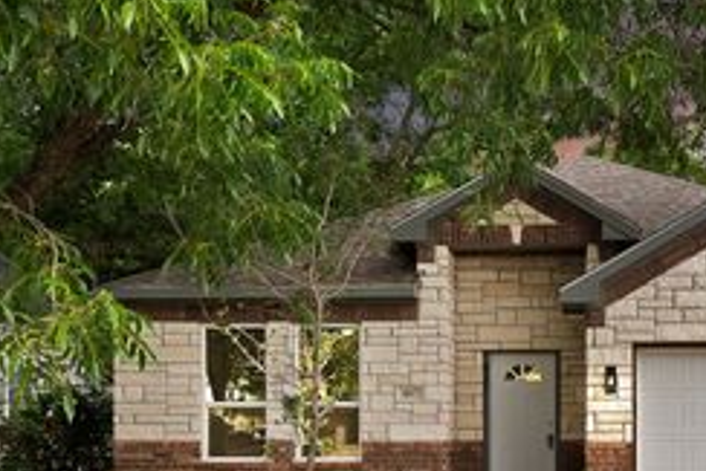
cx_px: 582
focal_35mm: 43
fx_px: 844
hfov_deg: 43.0
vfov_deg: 29.9
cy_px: 425
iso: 640
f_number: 9
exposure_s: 1/160
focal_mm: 21
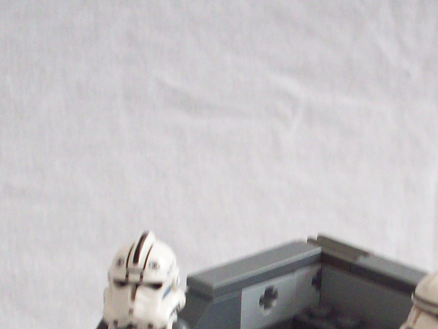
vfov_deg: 15.2
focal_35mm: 95
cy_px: 365
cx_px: 287
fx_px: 1202
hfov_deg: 20.6
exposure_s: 1/26.6
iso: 160
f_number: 2.8
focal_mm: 6.2
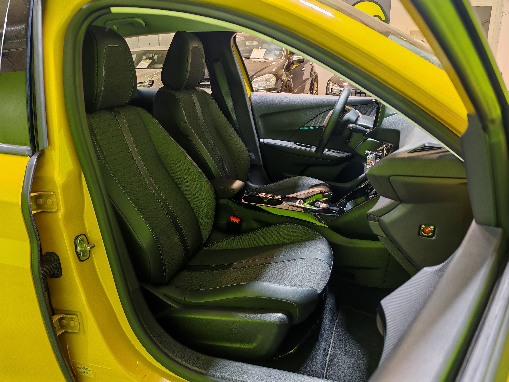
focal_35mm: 27
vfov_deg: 51.4
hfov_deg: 65.3
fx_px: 397
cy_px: 191
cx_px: 254
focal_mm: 6.83
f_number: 1.4
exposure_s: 1/33
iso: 64
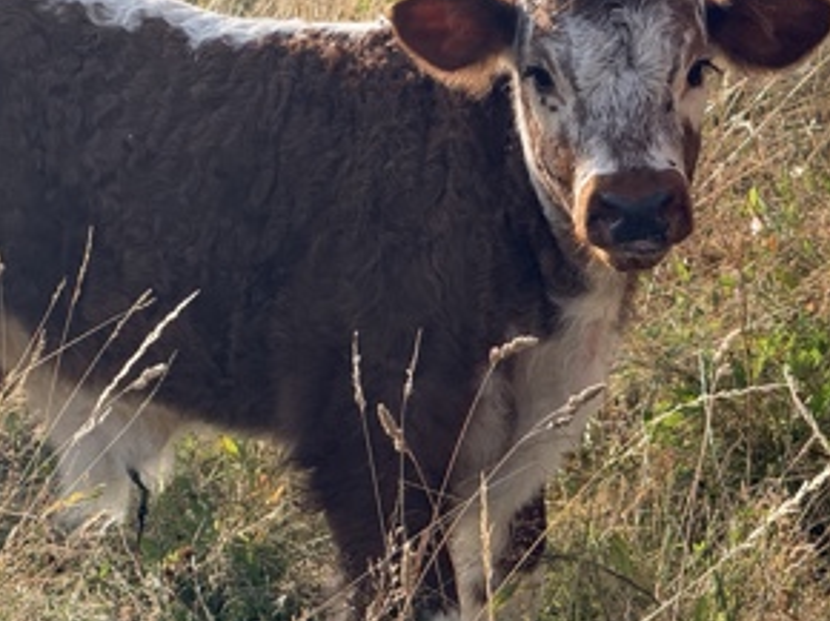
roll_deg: -0.8
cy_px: 136
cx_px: 363
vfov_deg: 7.2
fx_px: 4959
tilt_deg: +0.4
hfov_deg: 9.6
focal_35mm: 207
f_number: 2.8
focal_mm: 15.66
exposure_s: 1/1130
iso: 64
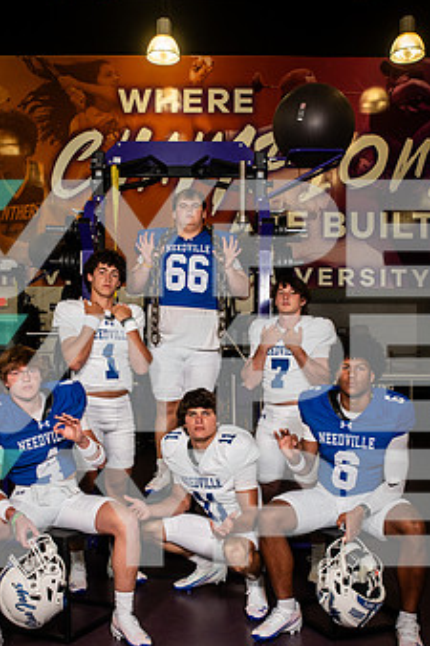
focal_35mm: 40
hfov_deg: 33.3
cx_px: 195
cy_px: 375
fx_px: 717
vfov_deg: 48.3
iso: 800
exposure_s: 1/320
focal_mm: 30
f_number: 7.1
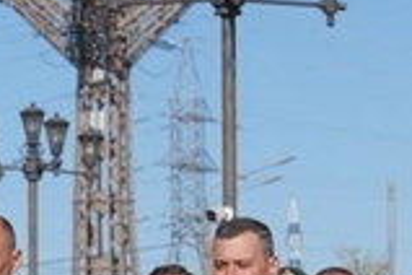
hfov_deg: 6.2
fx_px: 3776
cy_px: 296
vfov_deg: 4.2
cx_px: 490
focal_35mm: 330
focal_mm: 70
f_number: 4.5
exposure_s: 1/1250
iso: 100
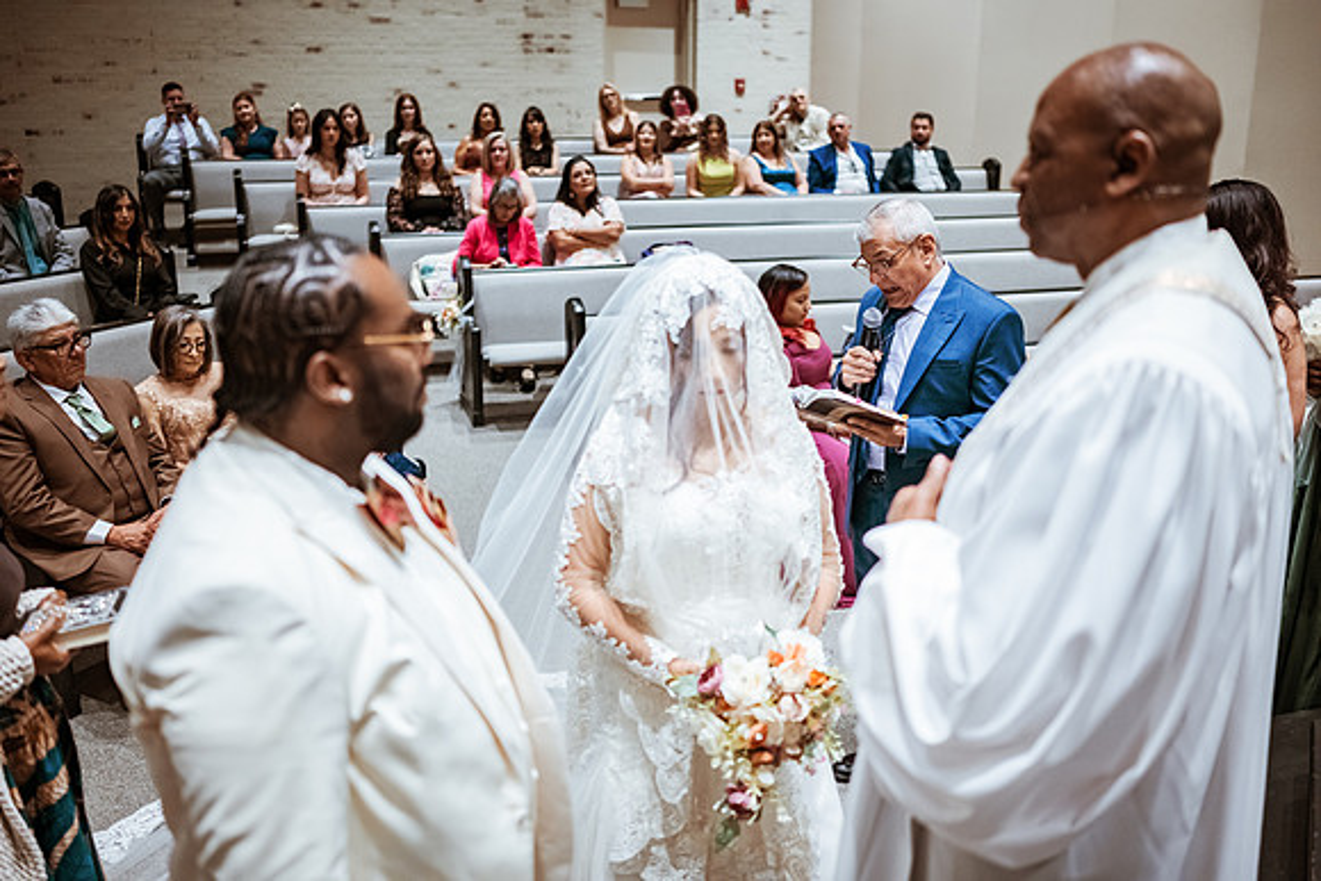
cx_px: 660
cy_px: 440
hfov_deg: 54.4
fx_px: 1285
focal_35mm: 35
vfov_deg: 37.9
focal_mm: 35
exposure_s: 1/500
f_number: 1.8
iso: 1250
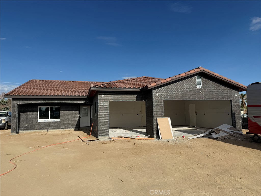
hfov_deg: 71.6
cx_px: 130
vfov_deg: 56.8
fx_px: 181
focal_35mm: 24
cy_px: 98
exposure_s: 1/6711
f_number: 1.78
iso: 80
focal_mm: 6.76
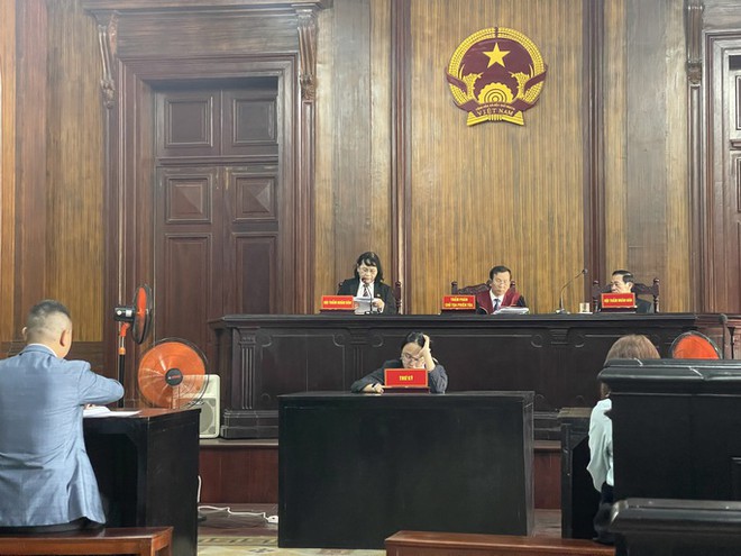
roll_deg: +0.1
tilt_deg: +2.1
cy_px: 278
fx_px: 1370
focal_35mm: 64
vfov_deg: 22.9
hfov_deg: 30.3
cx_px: 370
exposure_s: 1/33
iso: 800
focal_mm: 7.5
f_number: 2.2
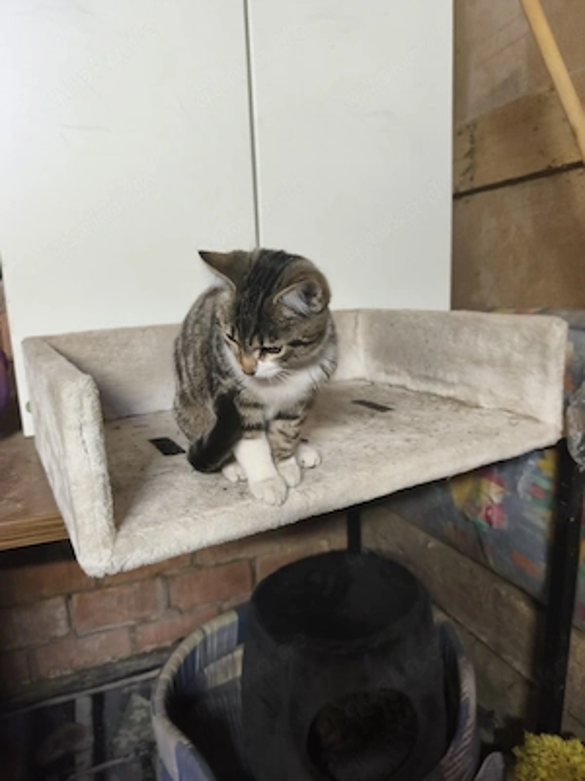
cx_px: 292
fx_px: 518
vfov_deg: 73.9
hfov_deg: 58.9
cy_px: 390
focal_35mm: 23
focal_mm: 6.18
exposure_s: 1/33.3
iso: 1600
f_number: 1.65
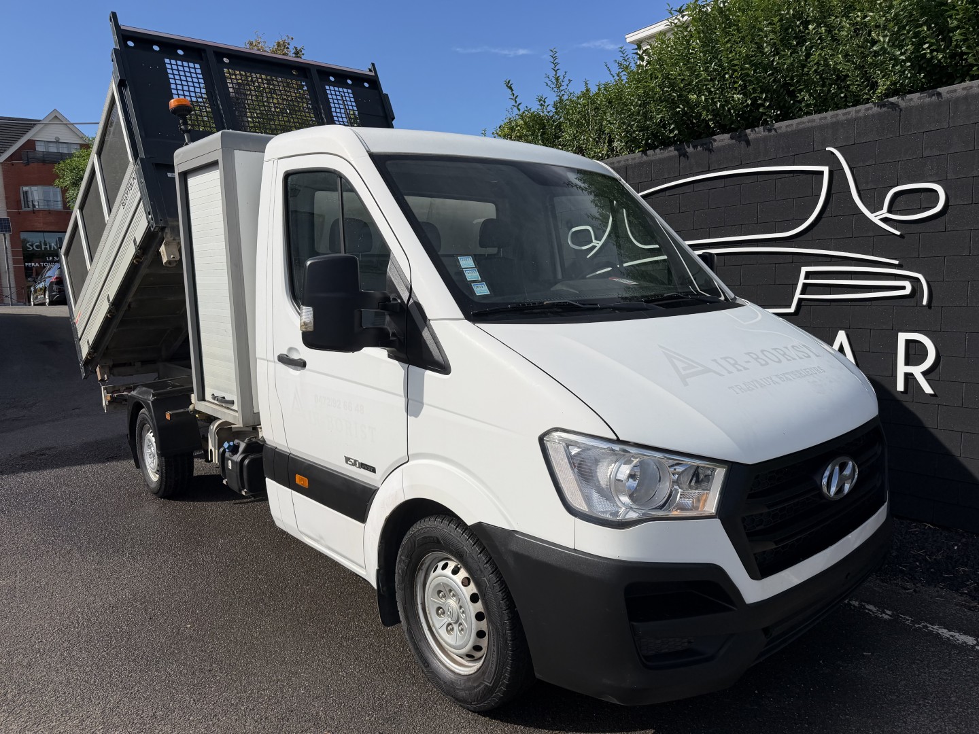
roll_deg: +2.0
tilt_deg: -6.0
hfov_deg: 71.6
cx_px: 490
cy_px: 367
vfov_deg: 56.8
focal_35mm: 24
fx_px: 679
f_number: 1.78
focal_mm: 6.76
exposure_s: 1/7353
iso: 80
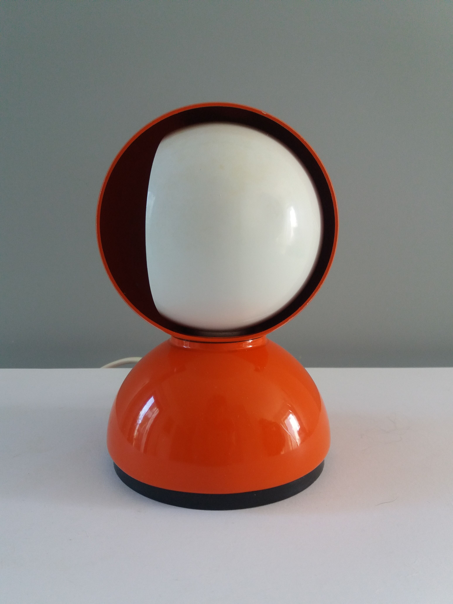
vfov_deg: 63.4
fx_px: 489
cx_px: 226
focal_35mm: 28
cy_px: 302
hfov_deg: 49.7
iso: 100
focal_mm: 3.7
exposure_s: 1/33
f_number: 1.9
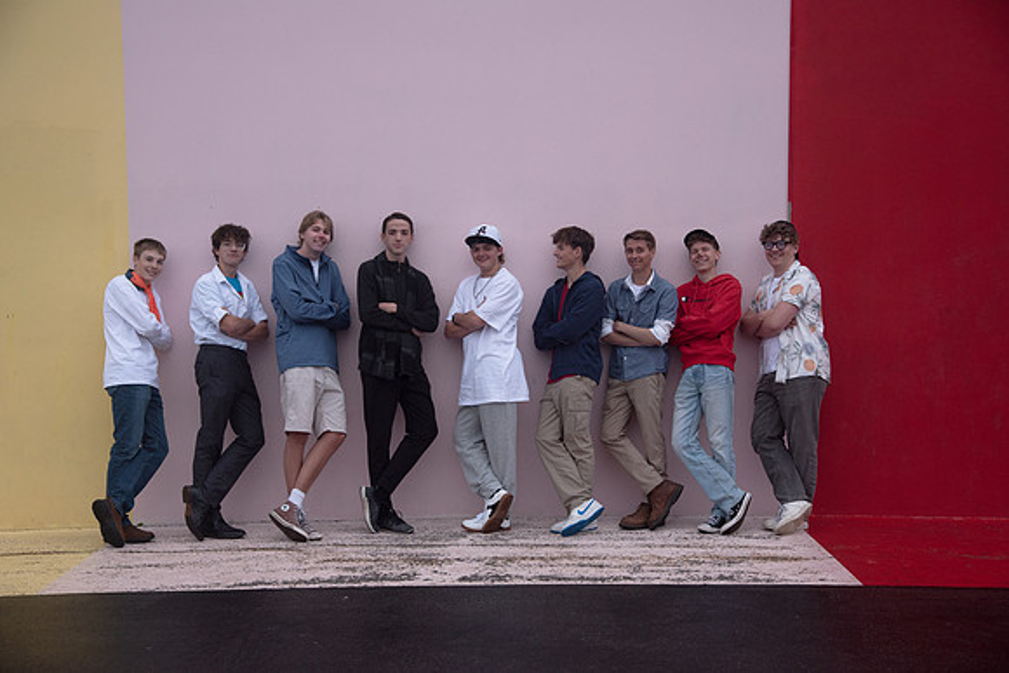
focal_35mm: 52
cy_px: 336
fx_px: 1458
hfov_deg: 38.2
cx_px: 504
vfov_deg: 26.0
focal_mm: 52
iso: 640
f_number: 5
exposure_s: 1/125
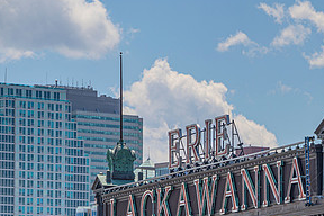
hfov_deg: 7.6
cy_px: 206
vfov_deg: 5.0
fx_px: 2448
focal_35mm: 272
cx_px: 278
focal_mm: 135
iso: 100
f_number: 5.6
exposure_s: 1/320
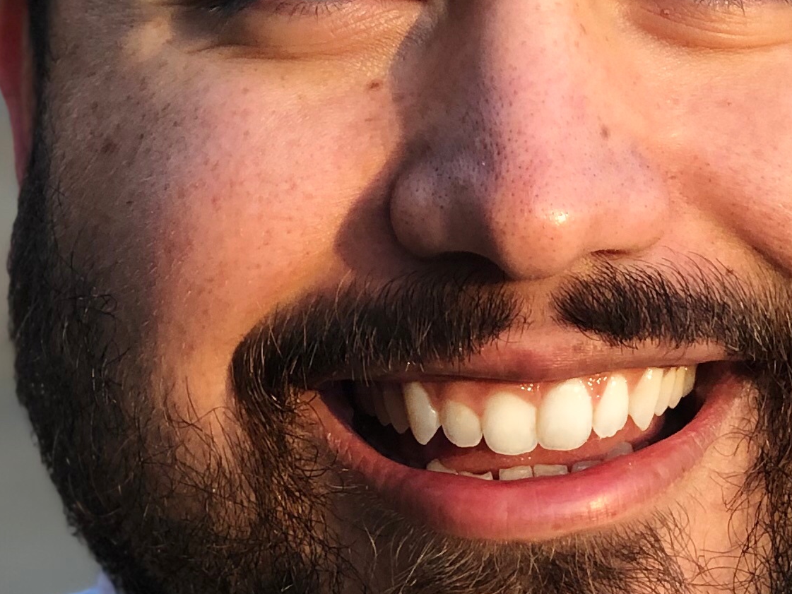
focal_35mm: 205
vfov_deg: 7.2
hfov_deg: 9.6
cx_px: 789
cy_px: 360
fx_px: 4691
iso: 25
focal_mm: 6.6
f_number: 2.8
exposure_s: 1/40
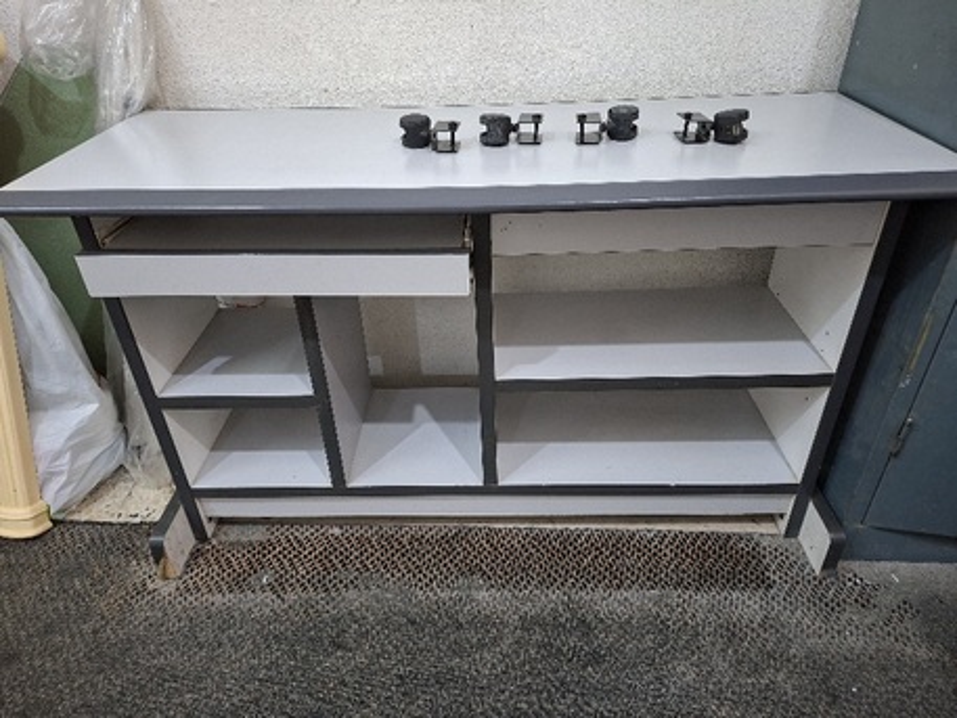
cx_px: 478
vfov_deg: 58.9
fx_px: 636
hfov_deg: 73.9
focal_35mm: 23
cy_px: 359
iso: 400
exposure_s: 1/33
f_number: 1.8
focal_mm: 5.54
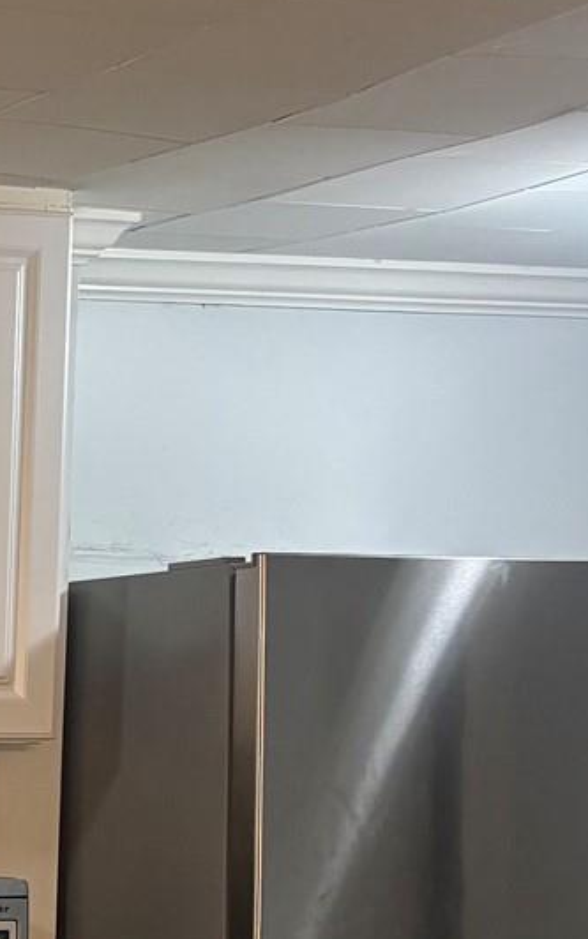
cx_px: -812
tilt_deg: -1.5
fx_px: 2715
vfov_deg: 19.4
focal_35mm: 106
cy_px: 794
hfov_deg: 10.6
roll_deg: +0.2
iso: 125
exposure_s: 1/60
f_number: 1.6
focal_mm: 5.96
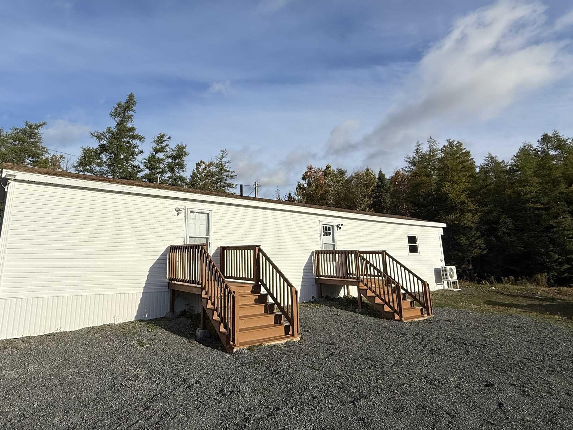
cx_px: 230
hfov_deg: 78.1
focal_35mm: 21
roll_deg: -0.1
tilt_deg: +13.1
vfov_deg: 63.0
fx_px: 348
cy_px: 179
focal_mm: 2.22
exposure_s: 1/6173
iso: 64
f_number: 2.2
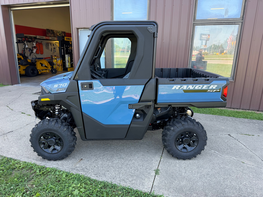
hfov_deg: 71.6
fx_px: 182
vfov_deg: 56.8
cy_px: 98
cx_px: 132
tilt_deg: -14.9
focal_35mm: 24
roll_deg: -1.5
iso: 80
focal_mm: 6.76
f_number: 1.78
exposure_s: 1/267
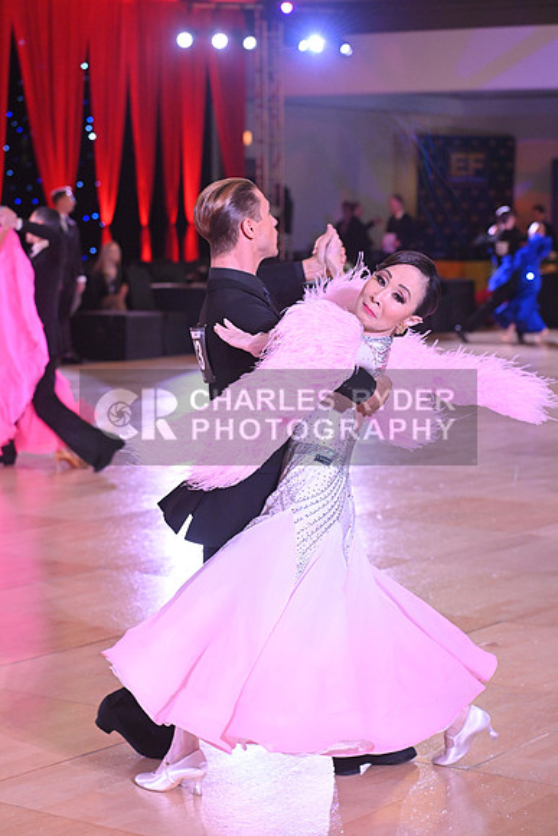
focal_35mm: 86
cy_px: 418
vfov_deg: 23.6
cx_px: 279
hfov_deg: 15.9
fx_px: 1998
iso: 3200
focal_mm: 86
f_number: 5
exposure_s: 1/320
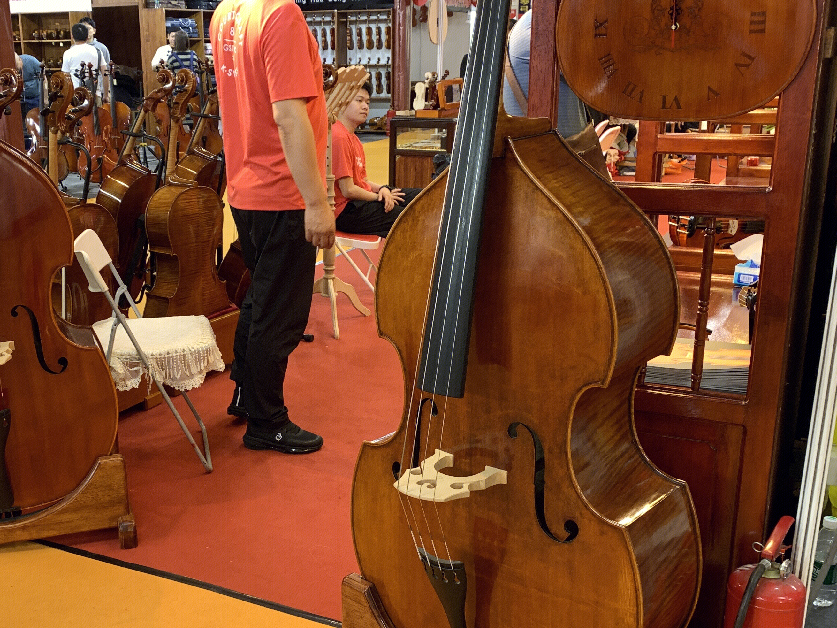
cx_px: 290
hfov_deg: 46.2
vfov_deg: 35.9
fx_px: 967
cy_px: 350
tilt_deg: -17.3
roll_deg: +0.7
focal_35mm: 40
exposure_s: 1/50
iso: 64
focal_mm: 4.25
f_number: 1.8
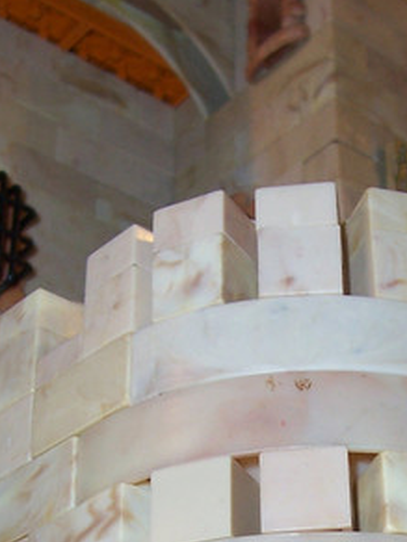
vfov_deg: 20.3
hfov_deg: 15.7
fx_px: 1458
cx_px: 346
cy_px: 572
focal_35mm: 93
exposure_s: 1/60
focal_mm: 5.6
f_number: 2.7
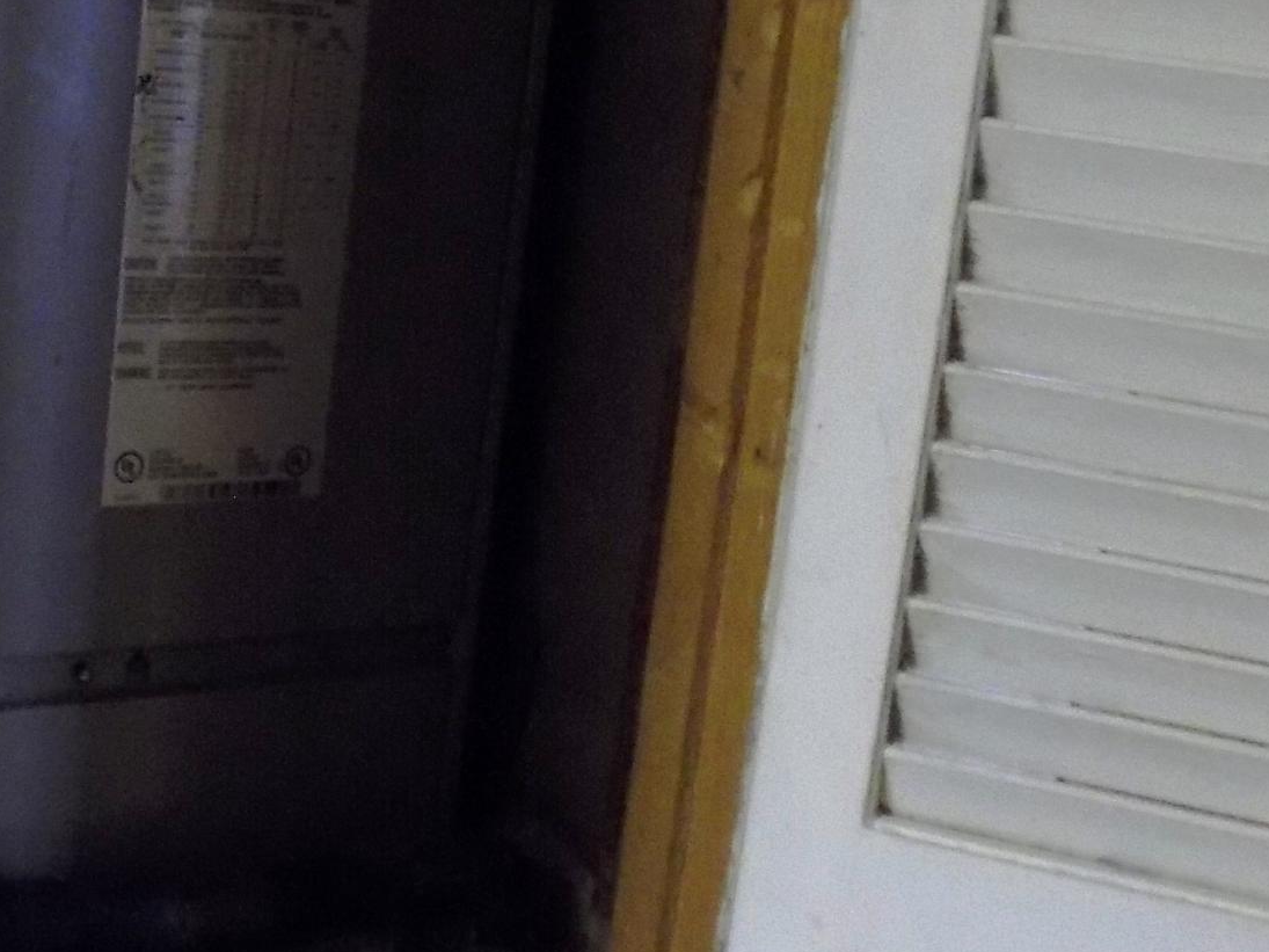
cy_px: 501
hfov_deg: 30.6
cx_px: 493
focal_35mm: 63
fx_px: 2309
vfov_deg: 23.3
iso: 400
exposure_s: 1/10
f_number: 3.1
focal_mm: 4
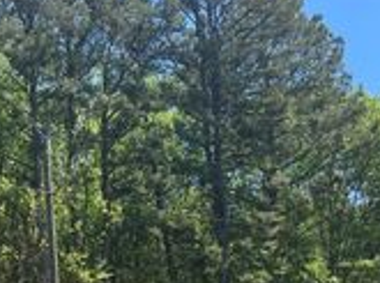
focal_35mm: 79
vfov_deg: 17.8
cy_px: 323
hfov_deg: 23.9
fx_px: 865
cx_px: 23
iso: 50
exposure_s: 1/1972
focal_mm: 5.7
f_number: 1.5
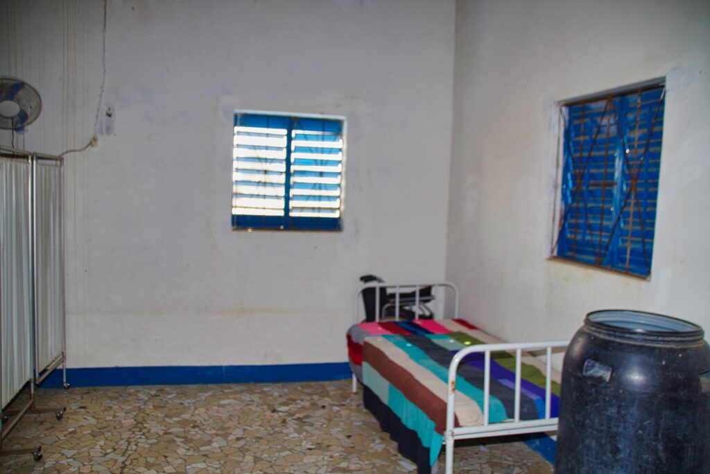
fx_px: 533
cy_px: 237
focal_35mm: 27
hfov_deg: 67.4
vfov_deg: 47.9
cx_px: 355
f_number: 3.5
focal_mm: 18
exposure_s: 1/50
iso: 250
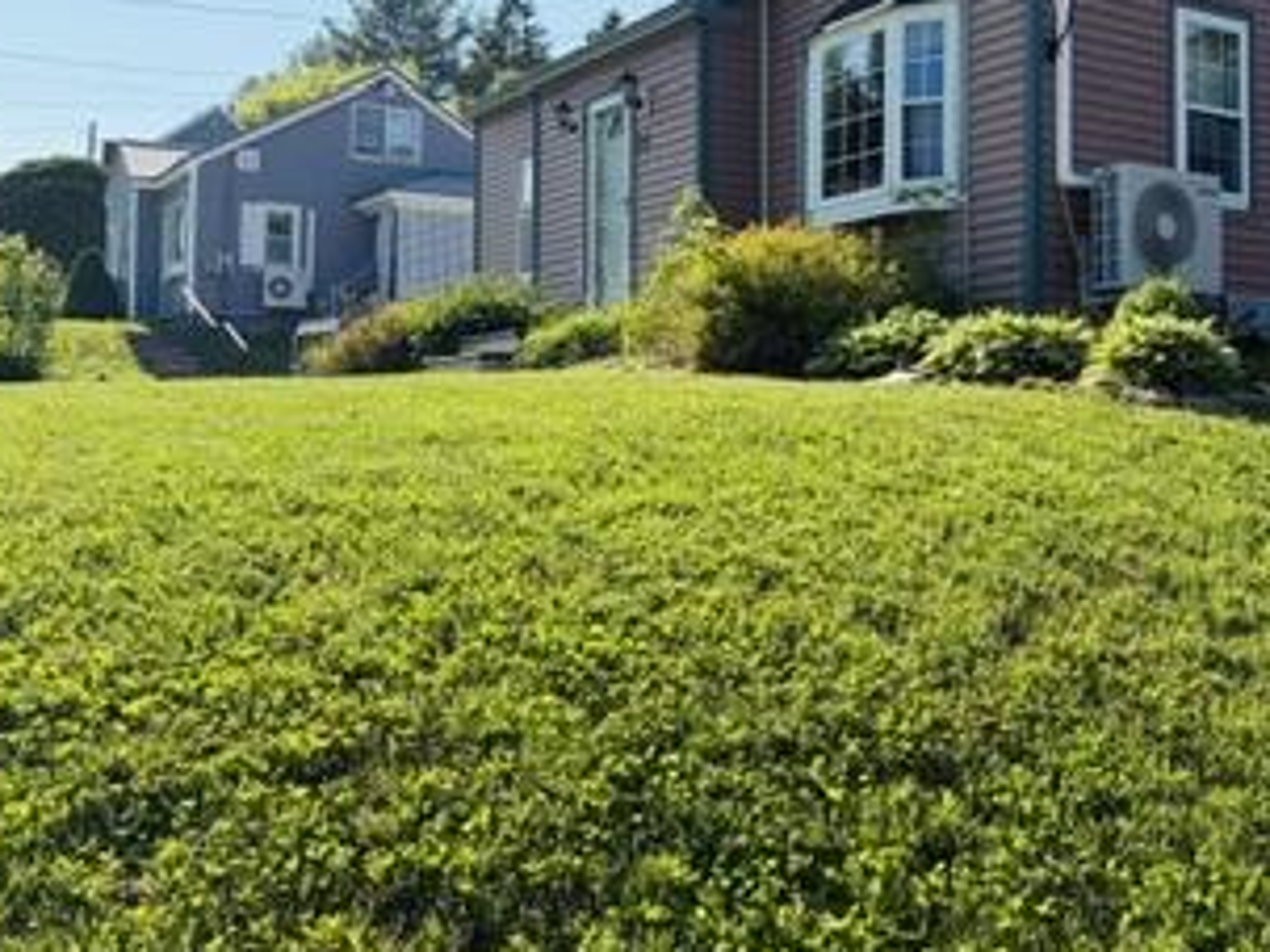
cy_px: 319
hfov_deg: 47.3
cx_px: 943
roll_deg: +0.6
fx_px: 1394
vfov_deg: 37.3
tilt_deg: +4.0
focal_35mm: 38
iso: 100
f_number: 1.78
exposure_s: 1/4167
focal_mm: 6.76
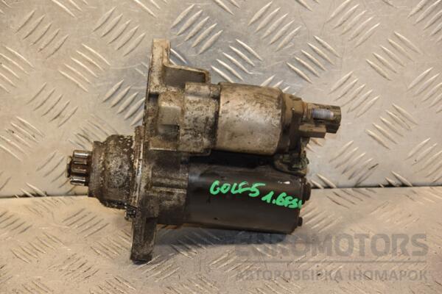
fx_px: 1381
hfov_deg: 18.2
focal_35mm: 112
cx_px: 221
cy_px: 147
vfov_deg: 12.2
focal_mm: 75
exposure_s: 1/125
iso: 800
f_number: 5.3
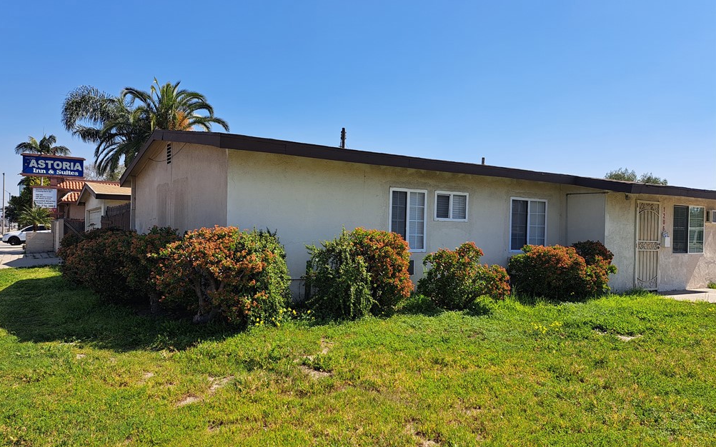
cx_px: 351
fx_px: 507
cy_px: 233
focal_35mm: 26
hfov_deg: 70.4
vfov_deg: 47.6
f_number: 1.8
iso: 50
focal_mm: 5.23
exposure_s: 1/1171
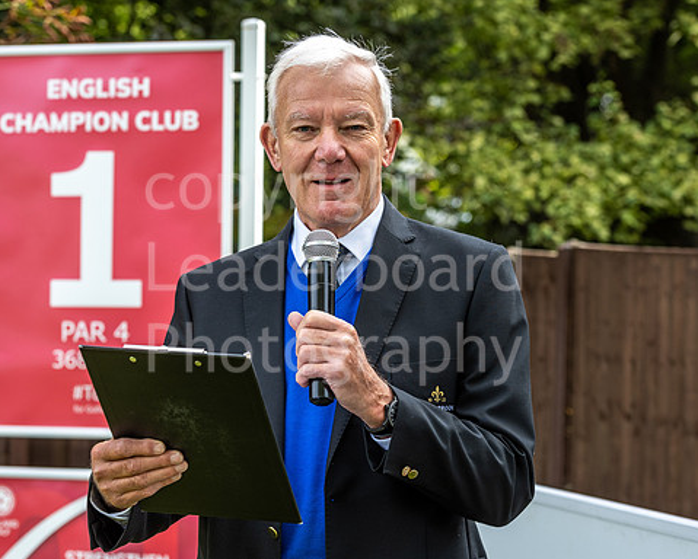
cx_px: 299
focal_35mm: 122
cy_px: 276
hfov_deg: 15.7
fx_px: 2522
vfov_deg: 12.7
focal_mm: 98
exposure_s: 1/160
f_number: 6.3
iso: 200
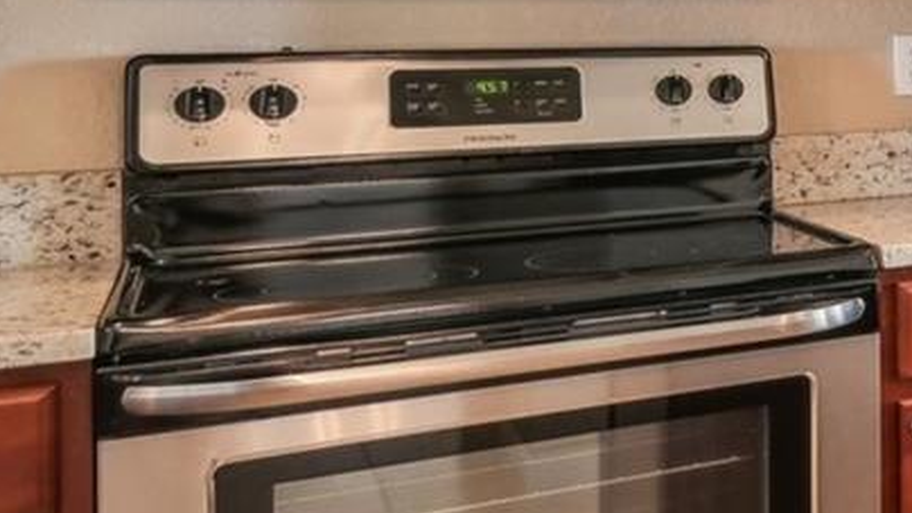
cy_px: 15
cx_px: 1643
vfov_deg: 20.1
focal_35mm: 58
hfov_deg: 22.0
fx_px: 1402
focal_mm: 14
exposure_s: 1/10
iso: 400
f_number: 8
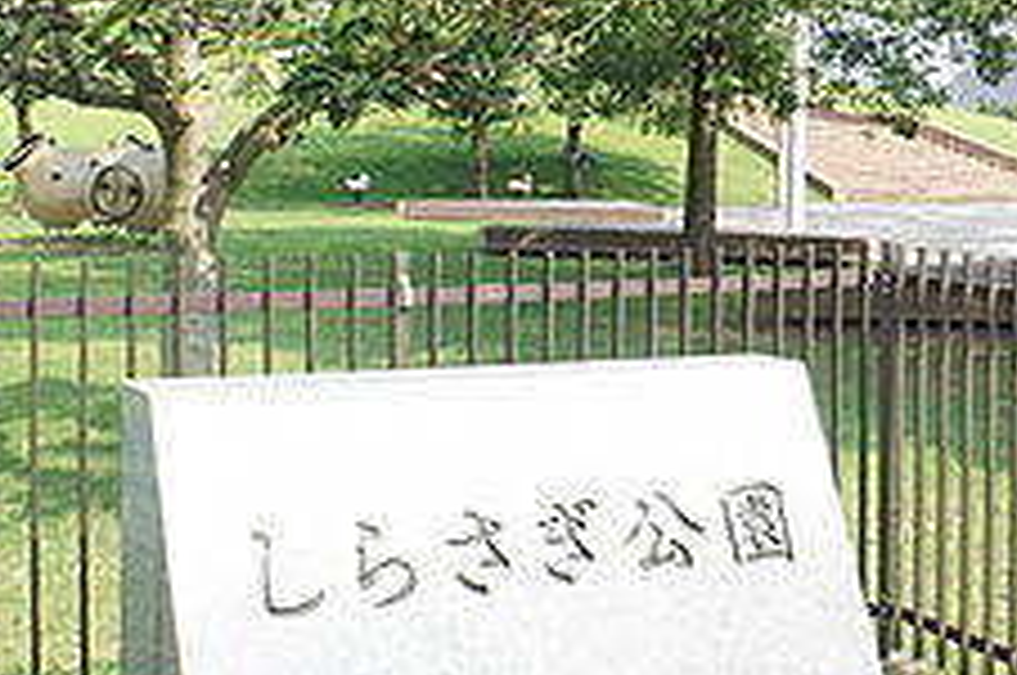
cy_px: 173
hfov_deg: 28.6
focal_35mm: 68
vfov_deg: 19.8
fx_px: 1918
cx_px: 896
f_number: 8
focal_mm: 16
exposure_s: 1/125
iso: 100
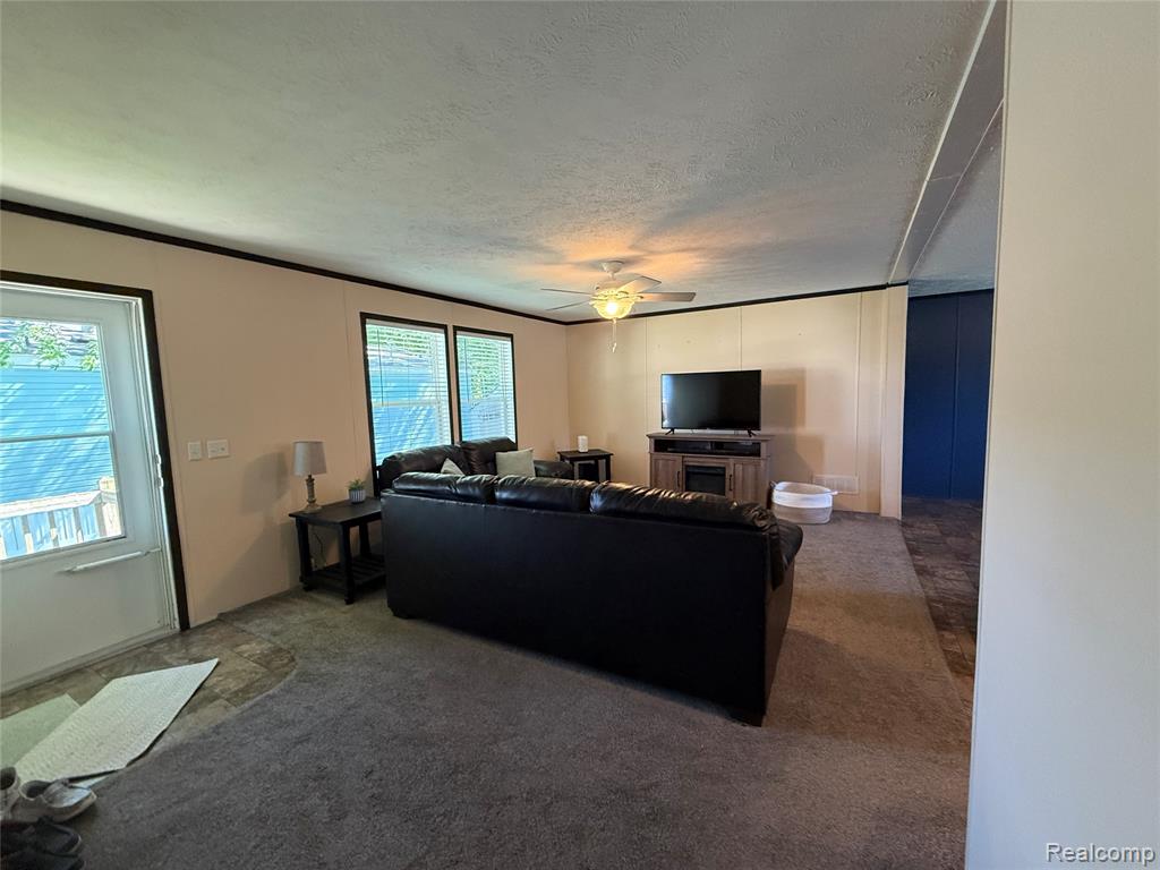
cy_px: 435
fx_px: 469
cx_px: 580
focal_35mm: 14
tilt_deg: -7.1
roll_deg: +0.9
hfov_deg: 102.1
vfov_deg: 85.7
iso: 500
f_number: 2.2
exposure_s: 1/120
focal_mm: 2.22
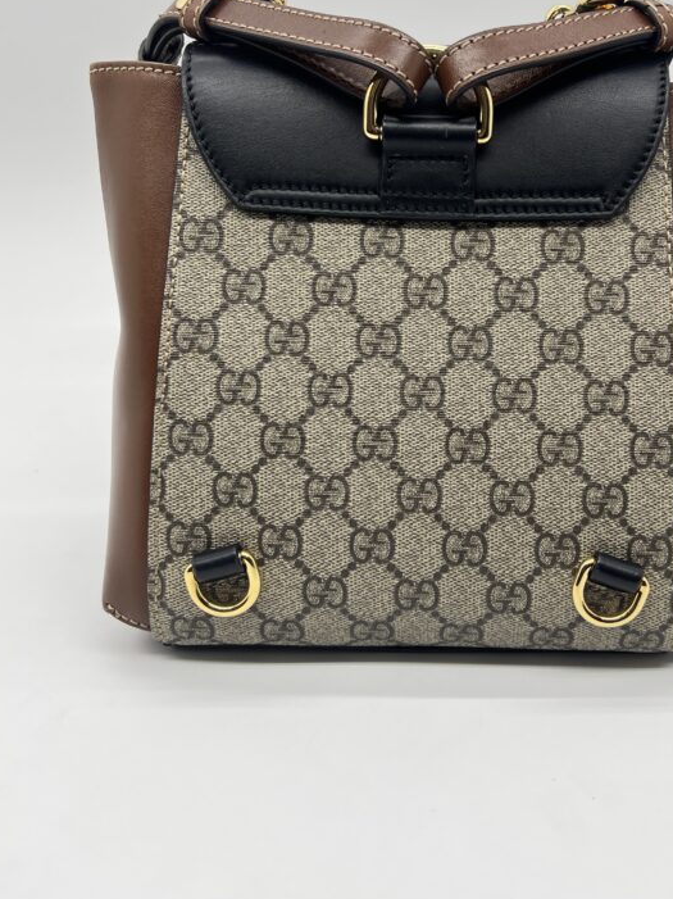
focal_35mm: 38
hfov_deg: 37.4
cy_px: 333
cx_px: 438
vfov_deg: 48.5
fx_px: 986
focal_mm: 5.7
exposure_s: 1/131
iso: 32
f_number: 1.5
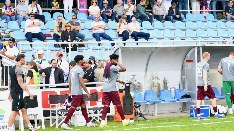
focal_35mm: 65
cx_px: 91
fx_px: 403
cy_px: 38
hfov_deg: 32.2
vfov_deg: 18.5
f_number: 2.8
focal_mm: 48
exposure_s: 1/1600
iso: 450
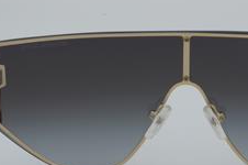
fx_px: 915
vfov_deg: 10.3
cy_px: 97
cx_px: 185
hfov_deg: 15.4
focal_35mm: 133
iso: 100
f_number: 32
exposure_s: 1/4
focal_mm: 50
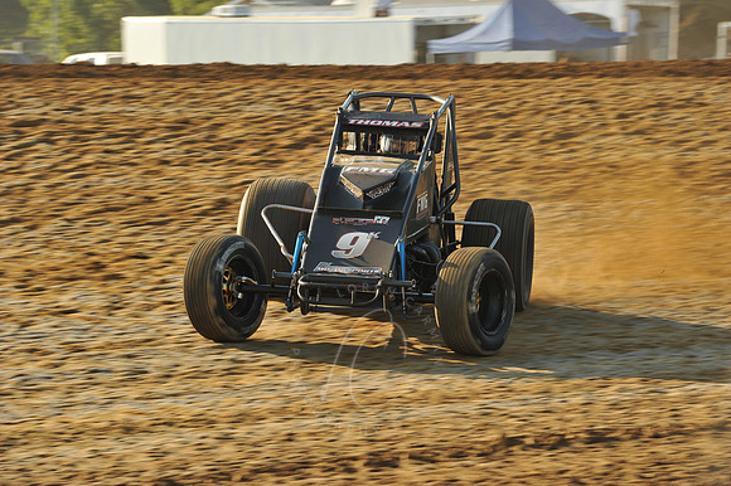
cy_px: 243
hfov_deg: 12.8
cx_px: 366
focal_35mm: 160
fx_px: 3247
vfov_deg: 8.6
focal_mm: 160
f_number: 9
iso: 400
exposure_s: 1/320
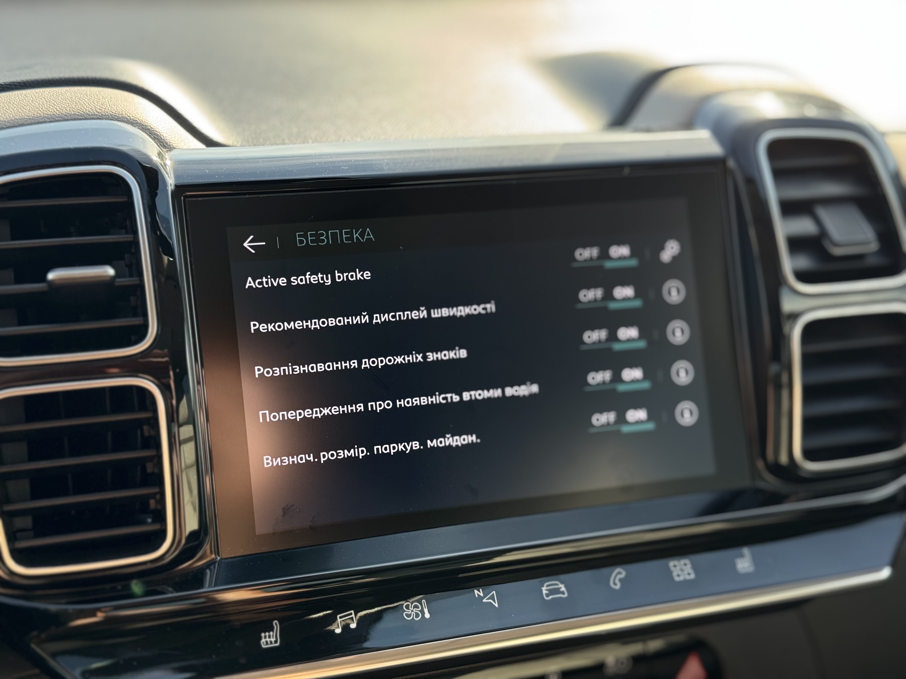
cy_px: 340
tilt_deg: -19.9
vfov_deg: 30.3
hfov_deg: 39.7
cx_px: 453
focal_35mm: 48
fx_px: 1256
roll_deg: +0.1
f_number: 1.78
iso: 64
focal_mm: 6.76
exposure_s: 1/315
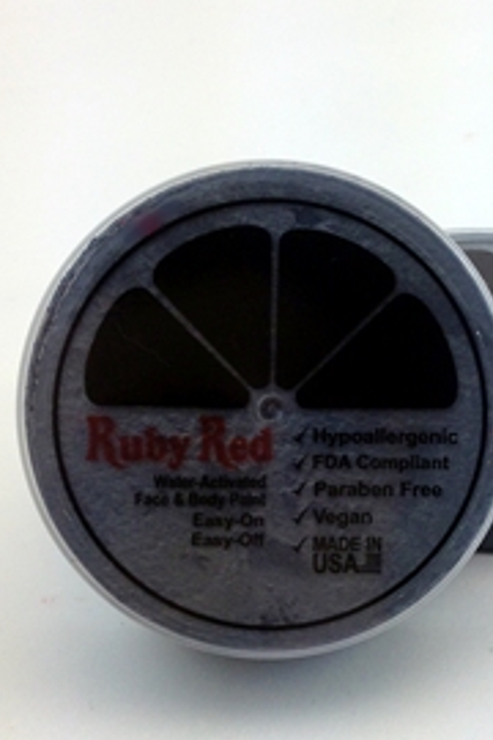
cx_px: 460
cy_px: 408
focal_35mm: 70
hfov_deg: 19.1
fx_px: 1438
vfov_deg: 28.8
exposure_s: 1/162
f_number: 2.4
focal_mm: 4.12
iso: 50
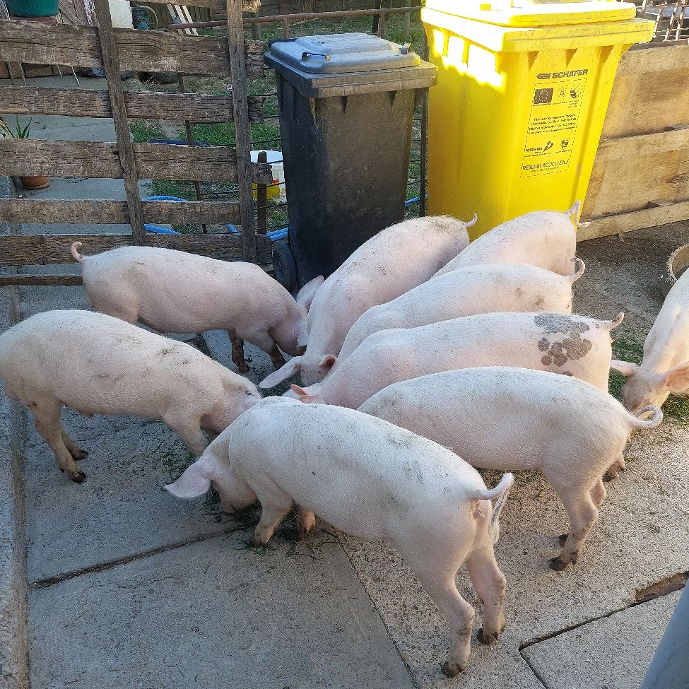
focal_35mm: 29
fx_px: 653
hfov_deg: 55.6
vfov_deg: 55.1
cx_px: 347
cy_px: 423
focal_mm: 5.23
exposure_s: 1/161
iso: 40
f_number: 1.8
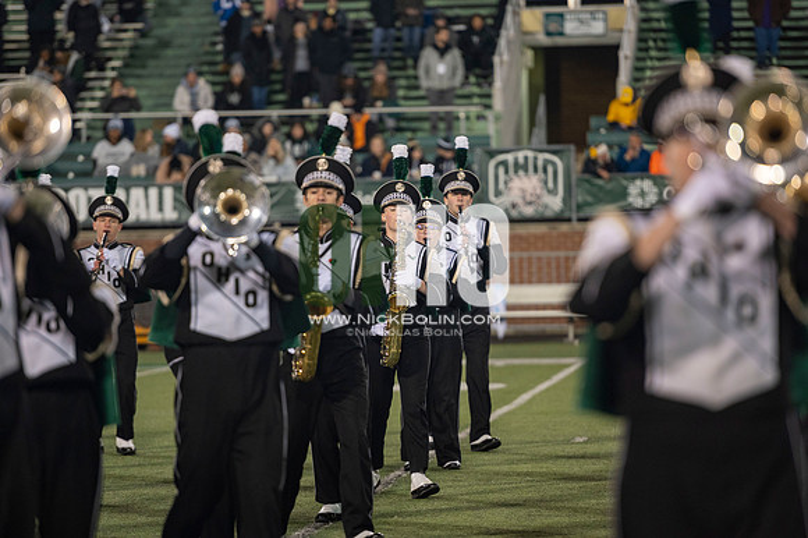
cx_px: 404
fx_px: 4486
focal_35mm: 200
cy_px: 269
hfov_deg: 10.3
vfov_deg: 6.9
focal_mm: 200
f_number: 2.8
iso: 1000
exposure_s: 1/500
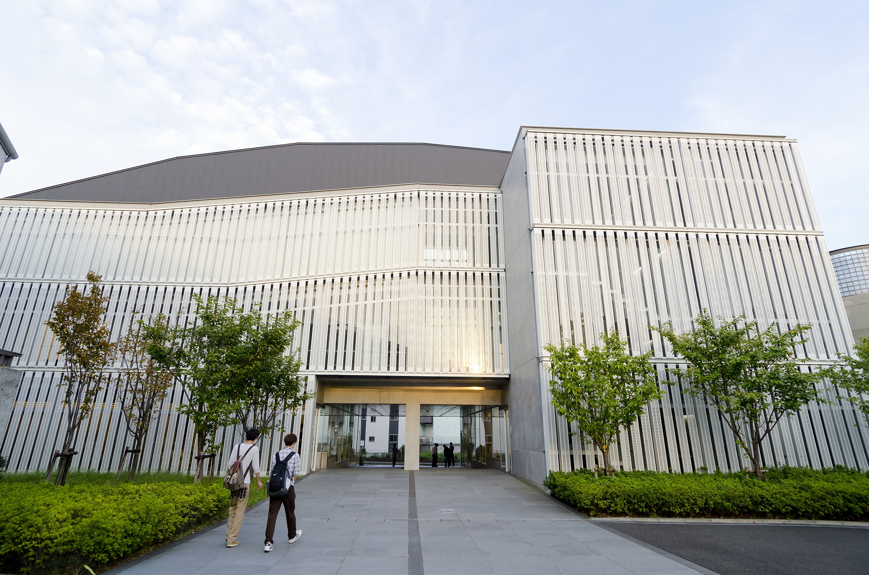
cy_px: 288
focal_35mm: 18
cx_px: 434
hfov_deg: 90.1
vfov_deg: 67.1
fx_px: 434
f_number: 5.6
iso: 500
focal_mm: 12
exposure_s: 1/320
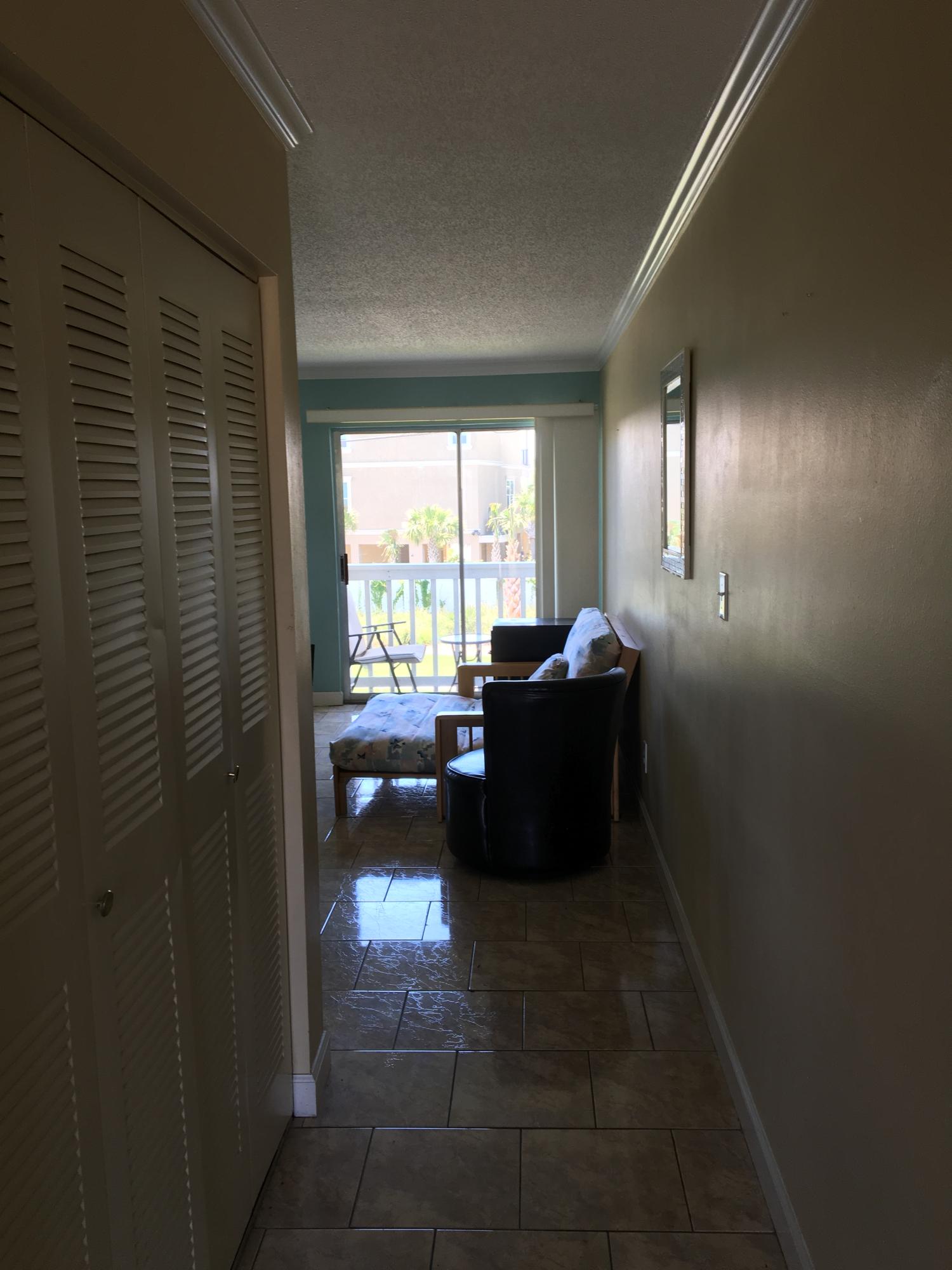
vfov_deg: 61.7
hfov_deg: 48.2
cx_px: 476
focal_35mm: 29
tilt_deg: -6.9
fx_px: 1063
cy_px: 635
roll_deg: +0.0
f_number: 2.2
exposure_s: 1/60
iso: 32
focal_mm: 4.15
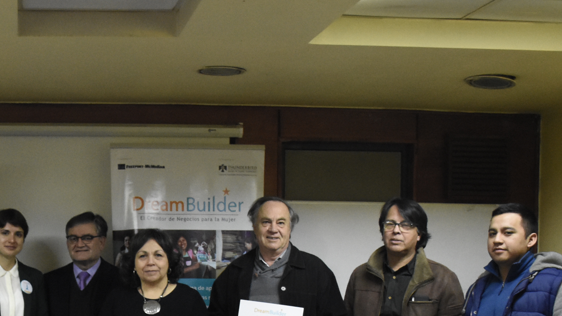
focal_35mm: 70
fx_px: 1043
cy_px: 346
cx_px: 85
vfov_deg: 16.7
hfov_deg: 29.2
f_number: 5
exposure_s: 1/80
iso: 3200
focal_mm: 20
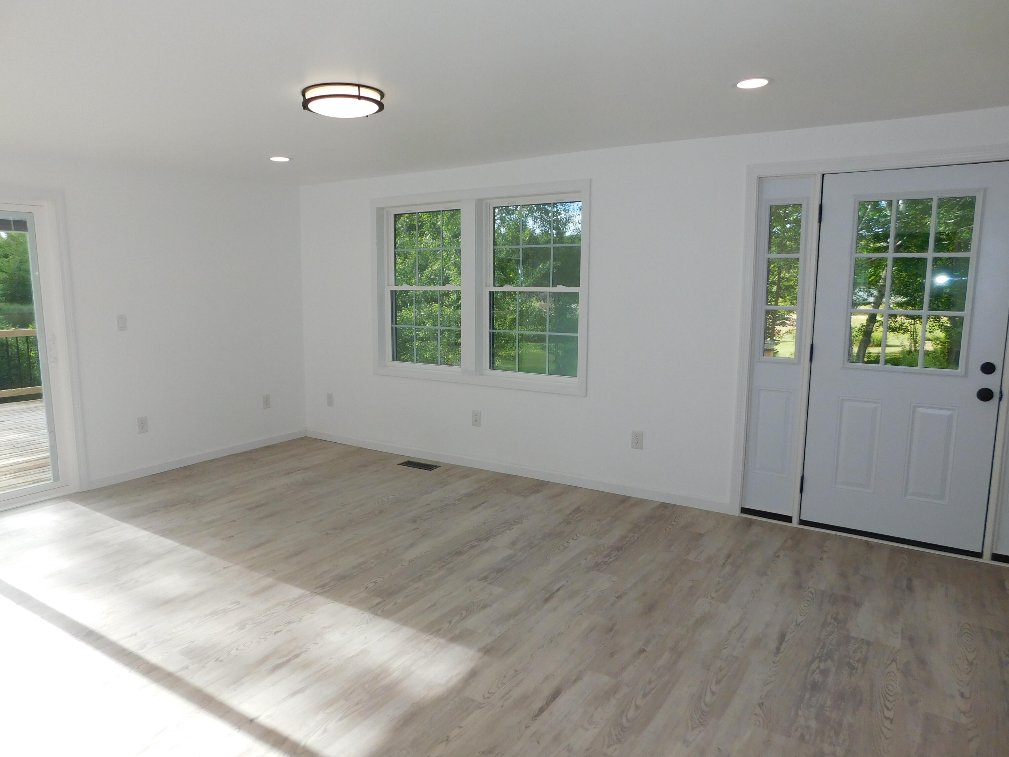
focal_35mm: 23
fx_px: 670
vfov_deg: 58.9
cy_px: 378
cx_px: 504
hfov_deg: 73.9
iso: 125
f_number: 3
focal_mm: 4
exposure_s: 1/400
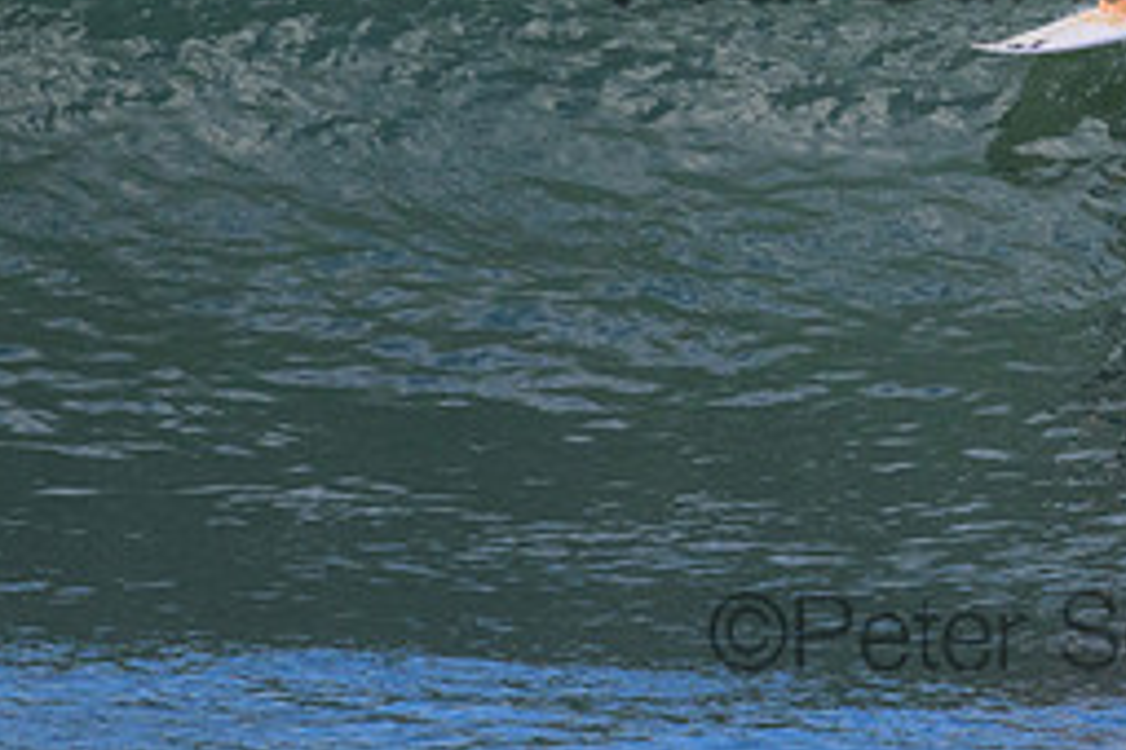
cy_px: -99
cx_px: 1051
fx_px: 56921
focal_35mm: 1820
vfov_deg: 0.8
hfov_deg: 1.1
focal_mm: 800
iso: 2200
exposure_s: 1/2000
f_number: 11
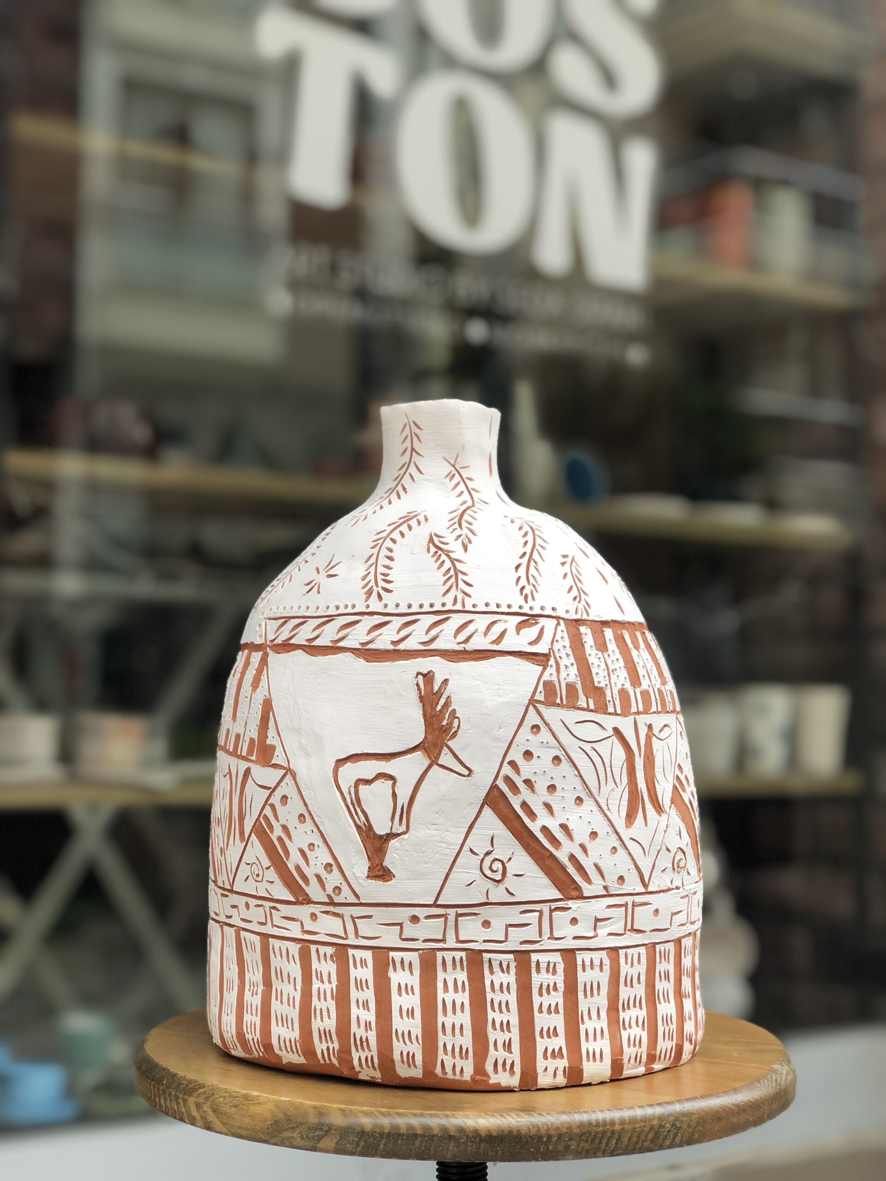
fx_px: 1775
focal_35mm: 52
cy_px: 590
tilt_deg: +4.6
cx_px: 443
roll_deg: -0.7
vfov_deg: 36.8
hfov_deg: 28.0
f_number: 2.4
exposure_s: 1/60
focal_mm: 6
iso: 25
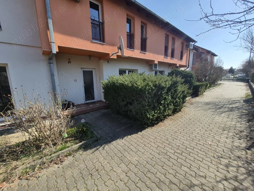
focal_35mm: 13
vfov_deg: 89.9
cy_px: 96
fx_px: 95
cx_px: 127
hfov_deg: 106.2
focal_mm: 1.74
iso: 50
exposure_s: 1/1788
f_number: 2.2
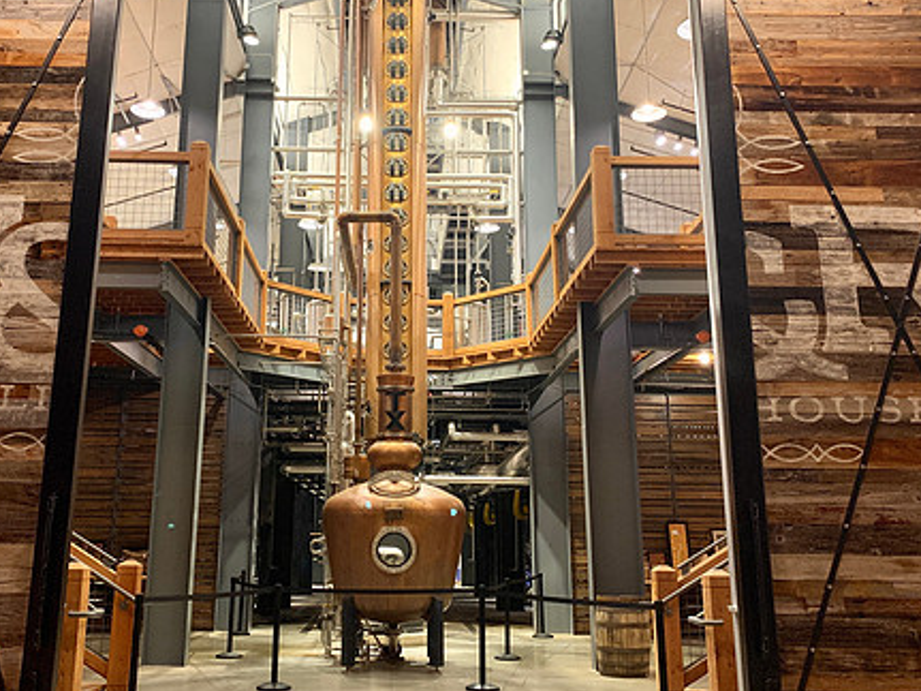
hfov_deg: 52.5
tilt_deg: +13.8
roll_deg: -1.0
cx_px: 402
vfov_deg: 40.6
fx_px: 931
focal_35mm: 35
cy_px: 313
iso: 500
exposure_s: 1/30
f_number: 1.8
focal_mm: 4.25
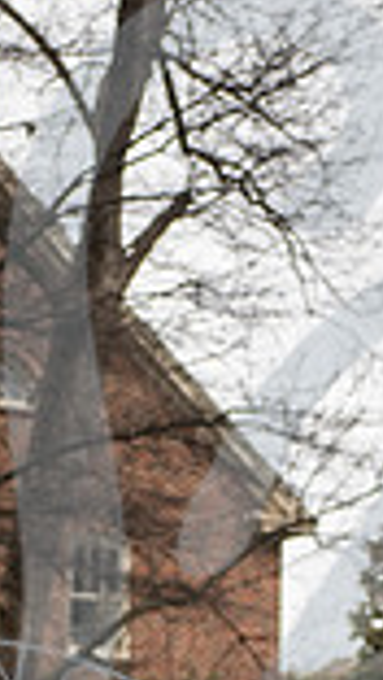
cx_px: 148
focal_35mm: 212
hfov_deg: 5.7
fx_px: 3819
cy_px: 711
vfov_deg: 10.1
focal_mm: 70
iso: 100
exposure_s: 1/125
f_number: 2.8
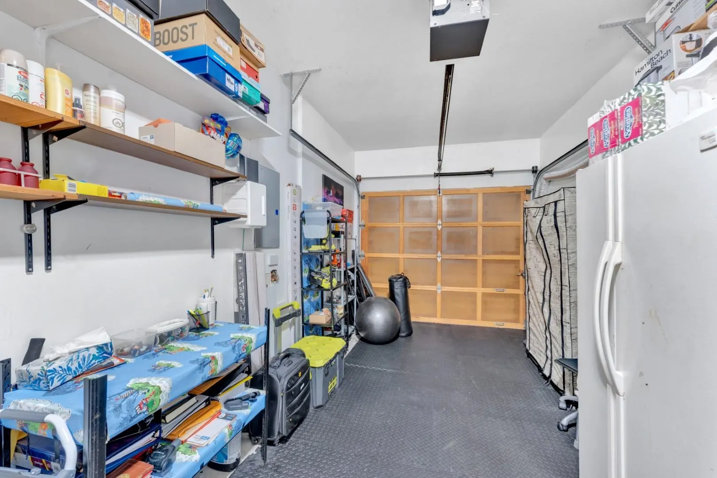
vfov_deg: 81.2
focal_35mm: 14
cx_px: 358
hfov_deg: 104.3
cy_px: 239
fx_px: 279
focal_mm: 14
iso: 400
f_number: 8
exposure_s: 1/2.5
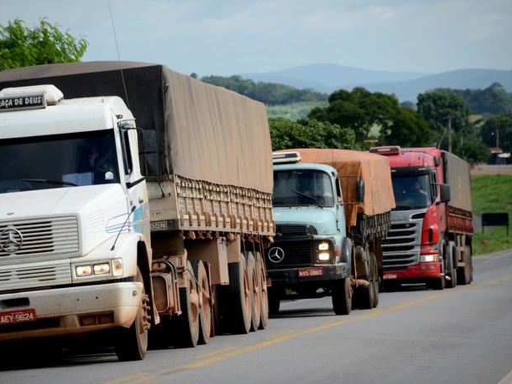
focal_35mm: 279
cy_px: 192
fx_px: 4125
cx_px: 234
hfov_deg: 7.1
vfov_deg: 5.3
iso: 100
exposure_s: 1/500
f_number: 5.6
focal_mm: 170
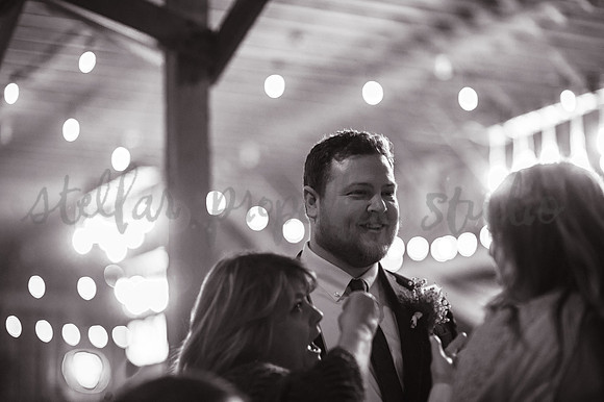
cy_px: 201
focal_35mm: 85
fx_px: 1425
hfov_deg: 23.9
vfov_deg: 16.1
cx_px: 302
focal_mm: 85
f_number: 1.6
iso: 1250
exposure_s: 1/125
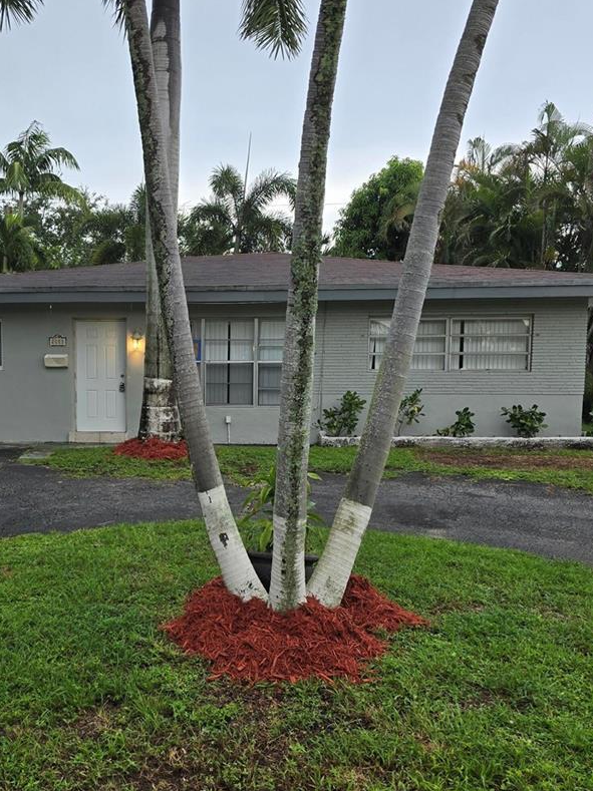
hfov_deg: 39.9
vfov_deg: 52.5
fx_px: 800
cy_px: 447
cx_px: 176
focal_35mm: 35
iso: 40
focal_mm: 6.3
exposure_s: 1/180
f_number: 1.7
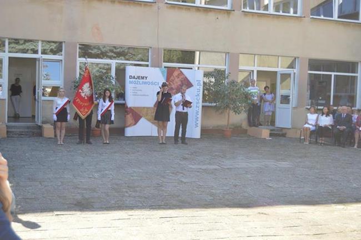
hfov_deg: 38.9
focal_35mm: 51
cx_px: 180
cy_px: 120
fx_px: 511
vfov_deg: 26.4
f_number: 4.5
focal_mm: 34
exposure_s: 1/500
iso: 560
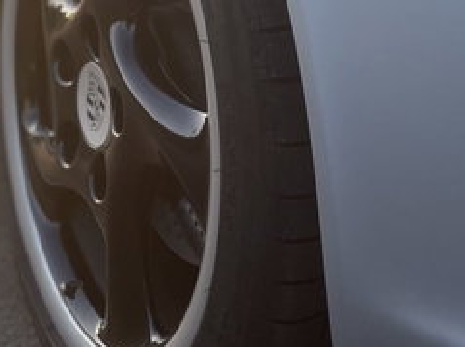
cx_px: 251
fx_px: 1113
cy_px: -93
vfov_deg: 16.8
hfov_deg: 23.6
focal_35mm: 83
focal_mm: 4.2
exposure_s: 1/662
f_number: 1.6
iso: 50
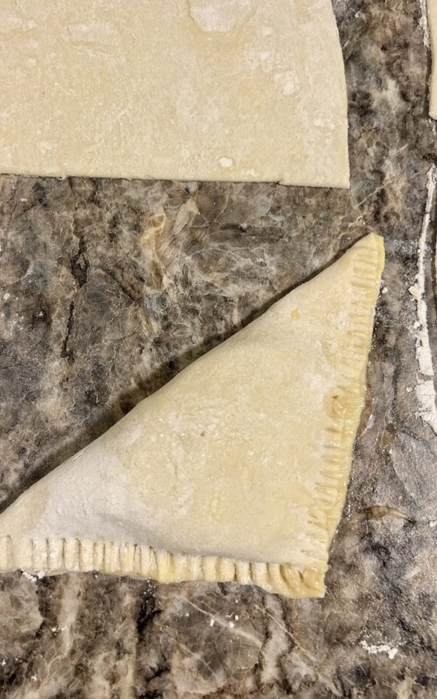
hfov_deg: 41.8
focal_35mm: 30
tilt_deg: -81.5
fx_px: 572
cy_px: 326
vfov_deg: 62.8
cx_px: 194
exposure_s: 1/60
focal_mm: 5.7
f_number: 1.5
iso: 160
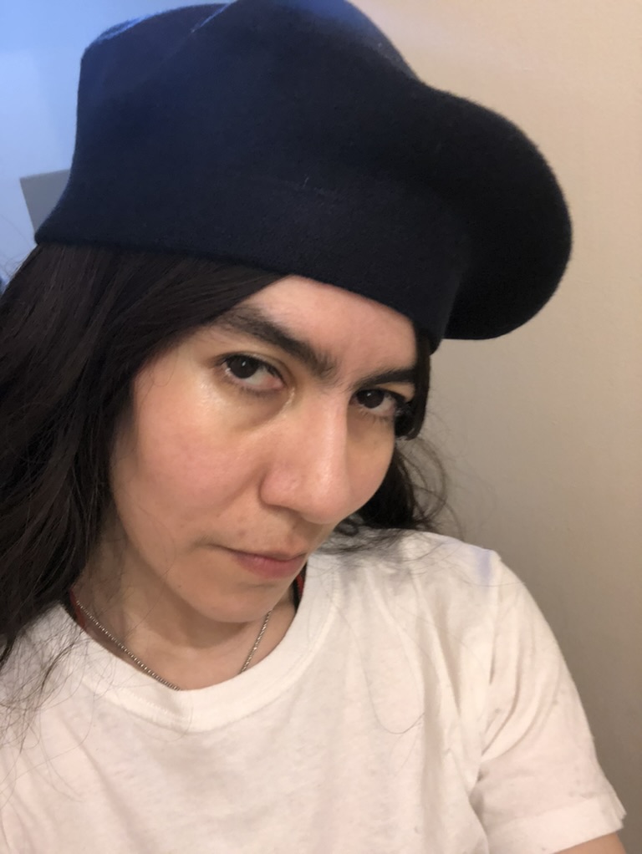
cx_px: 321
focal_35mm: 32
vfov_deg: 56.8
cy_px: 427
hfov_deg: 44.2
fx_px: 790
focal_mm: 2.87
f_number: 2.2
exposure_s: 1/60
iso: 125
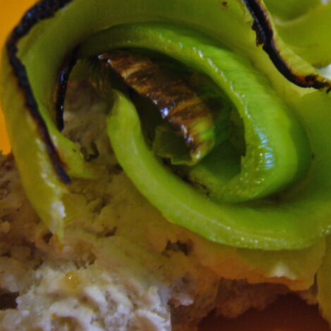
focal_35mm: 42
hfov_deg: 40.0
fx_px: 454
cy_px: 171
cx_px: 181
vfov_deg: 40.0
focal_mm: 4.6
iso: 200
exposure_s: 1/8
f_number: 2.8
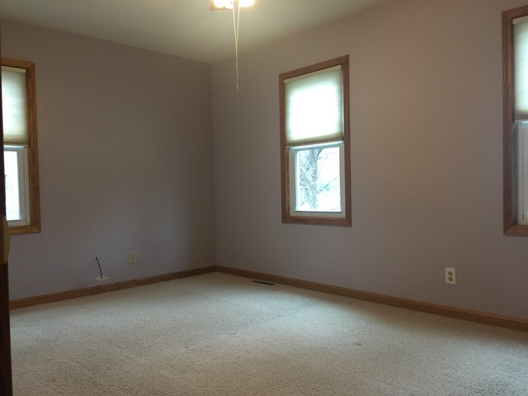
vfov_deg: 48.2
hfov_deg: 61.7
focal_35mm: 29
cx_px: 264
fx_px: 442
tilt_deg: -1.7
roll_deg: +1.6
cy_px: 198
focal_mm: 4.15
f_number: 2.2
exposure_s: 1/30
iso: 100
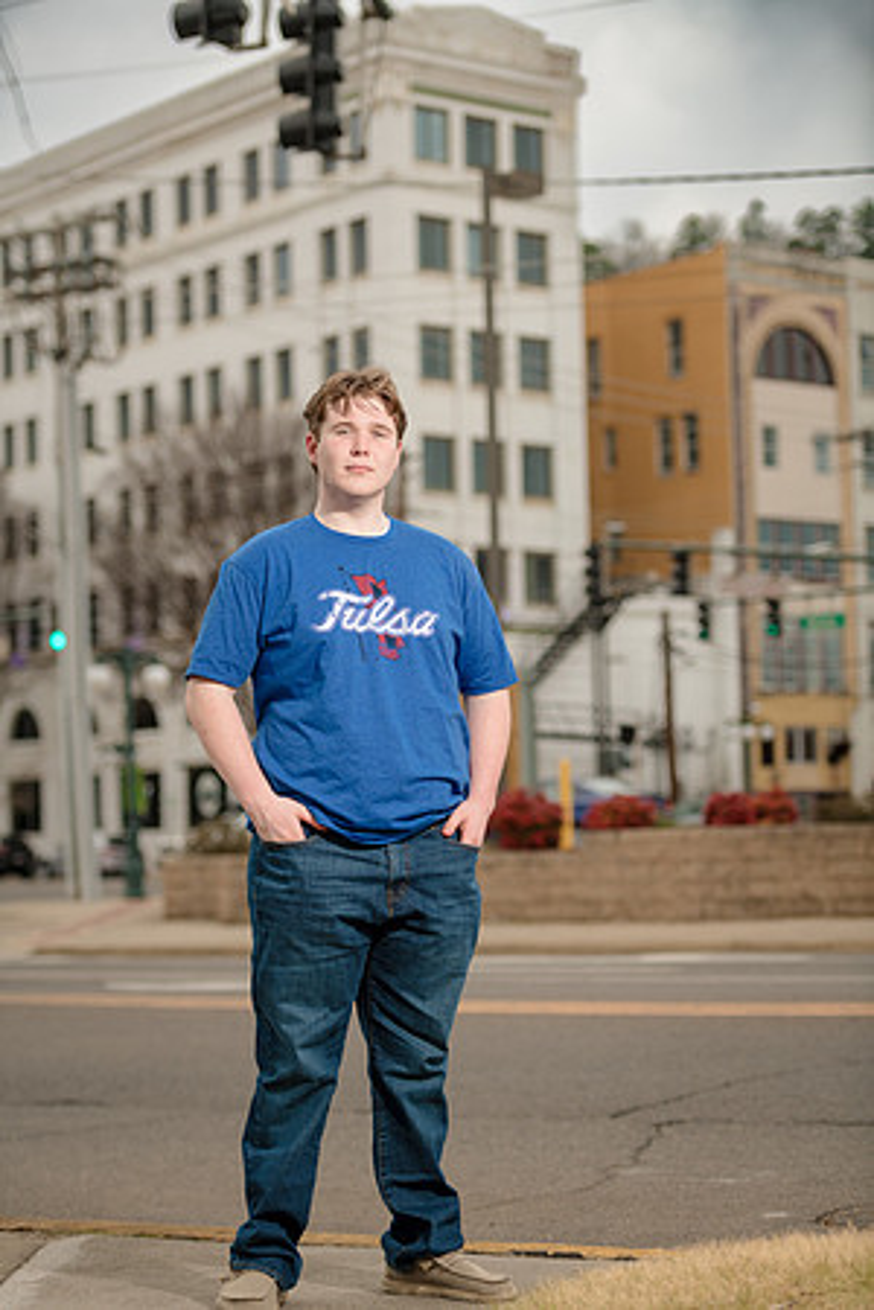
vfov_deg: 24.8
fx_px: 2986
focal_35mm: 82
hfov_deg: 16.7
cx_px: 437
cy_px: 655
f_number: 2.8
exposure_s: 1/250
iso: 64
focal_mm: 82
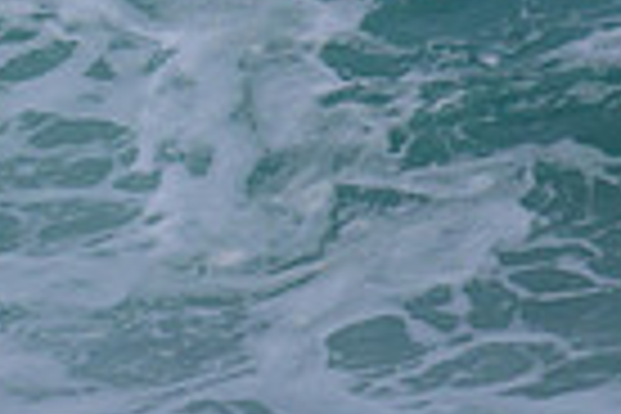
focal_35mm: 4537
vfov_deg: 0.3
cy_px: 4
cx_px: -673
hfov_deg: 0.5
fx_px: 78257
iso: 560
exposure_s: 1/2000
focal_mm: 800
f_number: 11
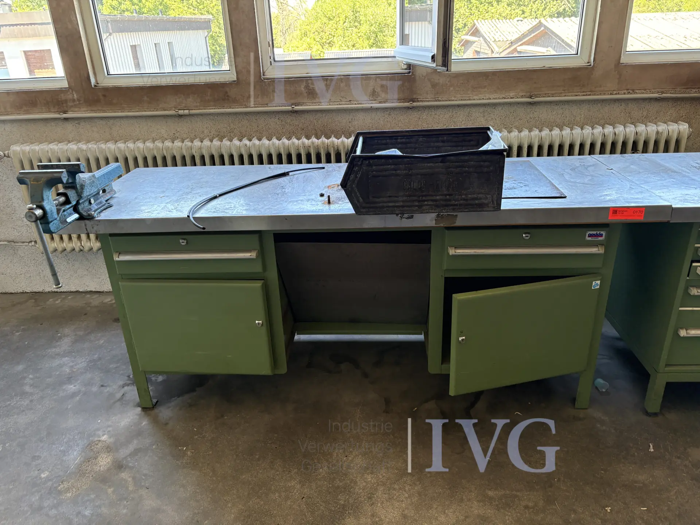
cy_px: 262
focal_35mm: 26
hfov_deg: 67.3
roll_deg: +2.2
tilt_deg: -21.4
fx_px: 526
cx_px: 350
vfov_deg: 53.1
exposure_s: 1/60
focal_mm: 5.96
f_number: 1.6
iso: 160
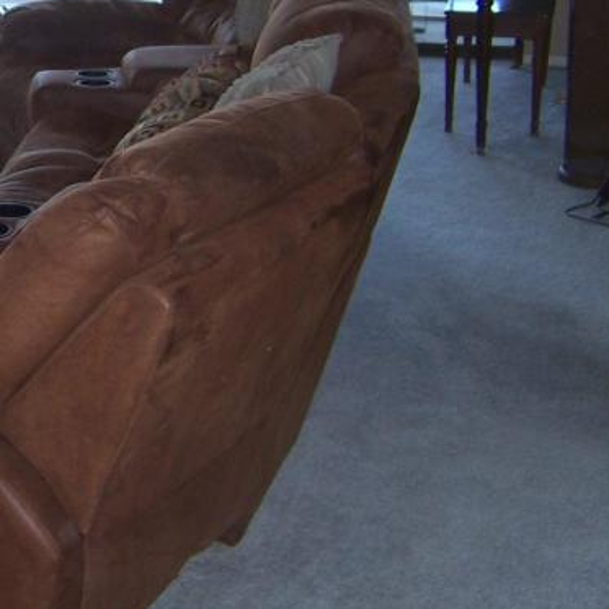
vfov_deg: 21.3
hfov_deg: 19.9
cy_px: 104
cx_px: -183
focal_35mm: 80
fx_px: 1592
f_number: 2.8
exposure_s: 1/60
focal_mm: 5.5
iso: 80
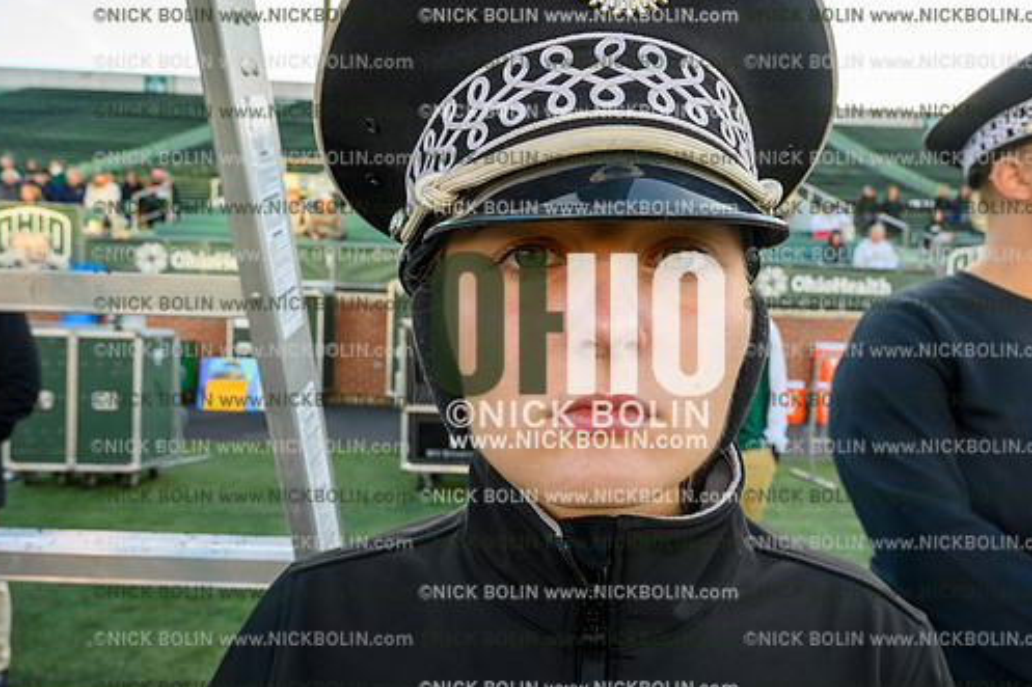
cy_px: 351
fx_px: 802
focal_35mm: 28
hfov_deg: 65.3
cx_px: 577
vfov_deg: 46.4
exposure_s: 1/60
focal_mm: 24
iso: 320
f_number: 9
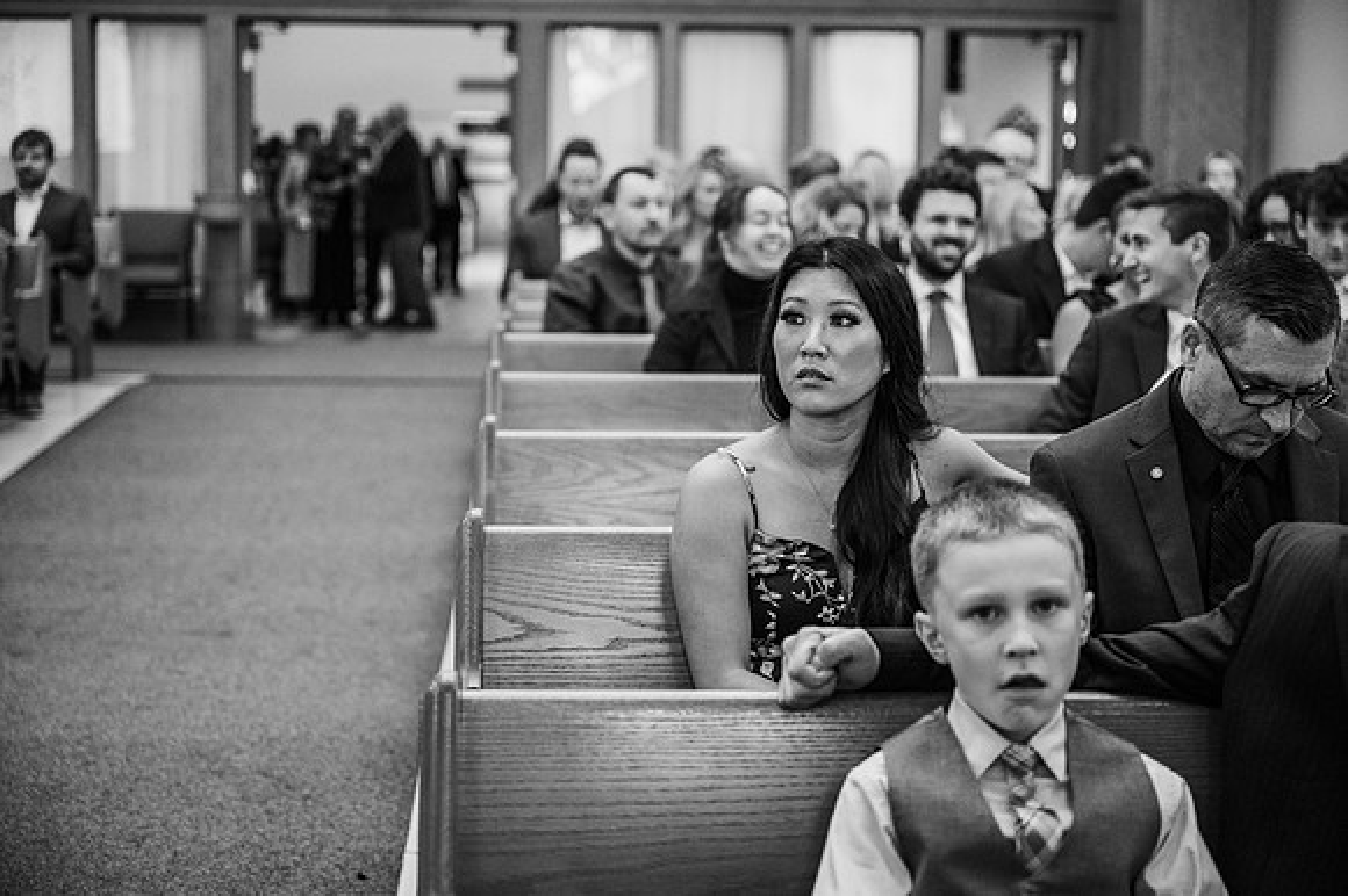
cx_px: 674
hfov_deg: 32.9
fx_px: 2283
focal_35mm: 61
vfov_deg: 22.2
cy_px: 448
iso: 1600
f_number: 2.8
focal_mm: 61
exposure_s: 1/200
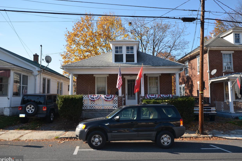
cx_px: 122
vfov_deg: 42.3
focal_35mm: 31
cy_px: 81
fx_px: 208
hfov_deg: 60.3
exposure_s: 1/200
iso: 100
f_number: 7.1
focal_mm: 20
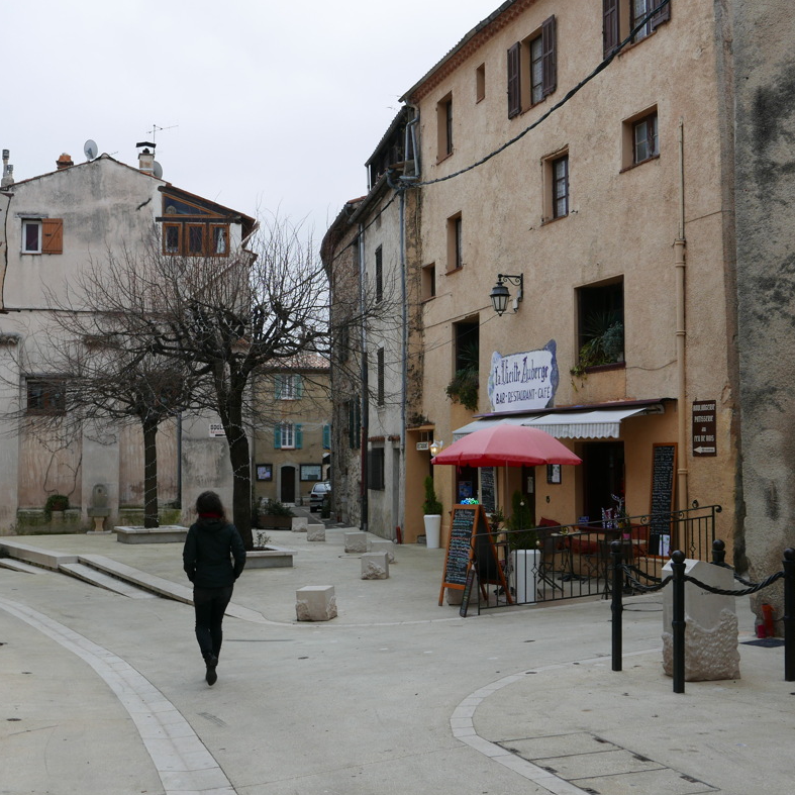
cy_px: 401
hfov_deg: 38.2
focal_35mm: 44
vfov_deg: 38.3
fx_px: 1143
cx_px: 324
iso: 200
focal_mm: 15.4
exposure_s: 1/200
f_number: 5.6
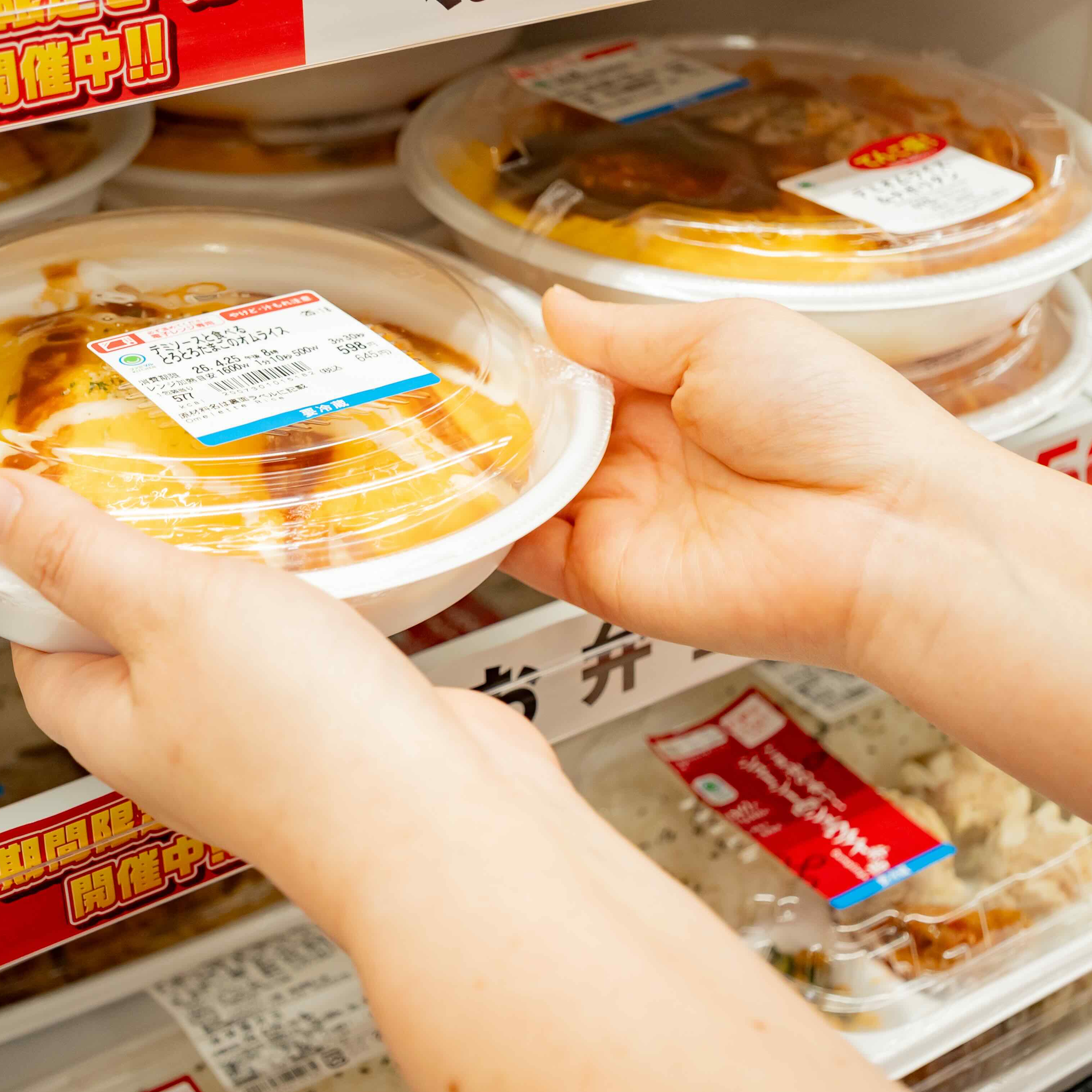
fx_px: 2070
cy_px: 551
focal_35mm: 58
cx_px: 443
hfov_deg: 29.5
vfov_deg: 29.6
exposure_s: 1/160
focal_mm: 30
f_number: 4
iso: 640
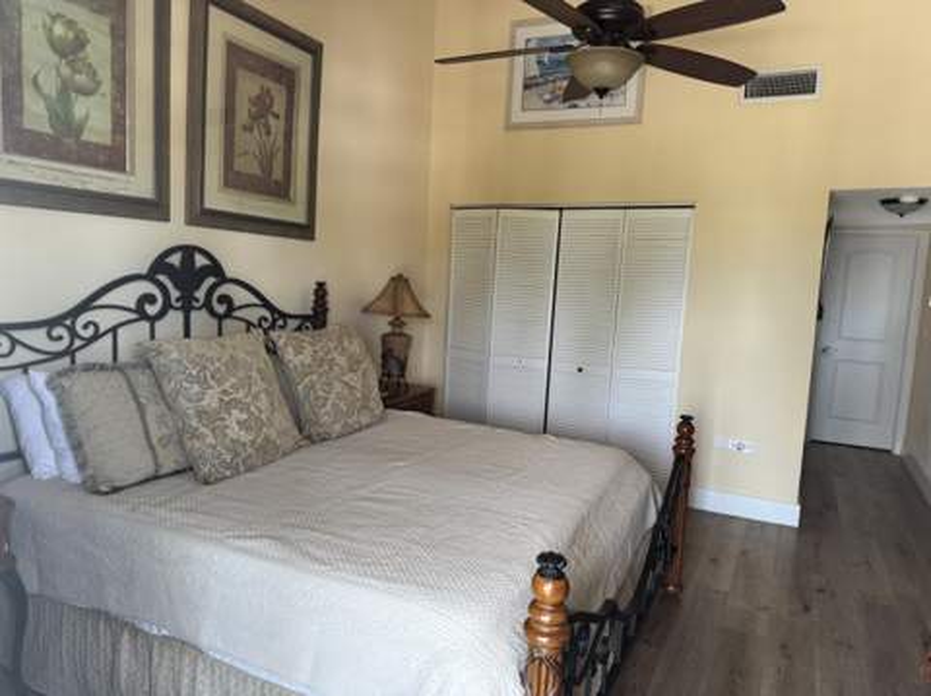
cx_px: 466
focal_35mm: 24
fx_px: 645
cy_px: 348
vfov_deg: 56.7
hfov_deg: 71.7
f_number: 1.78
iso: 200
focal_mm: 6.76
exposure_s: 1/92
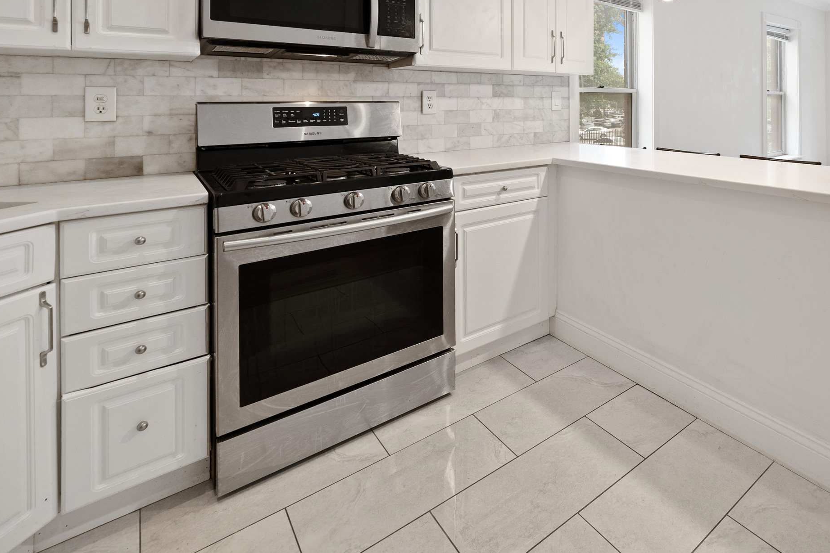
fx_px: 461
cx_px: 608
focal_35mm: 20
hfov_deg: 78.5
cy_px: 96
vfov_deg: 56.6
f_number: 8
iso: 640
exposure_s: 1/4
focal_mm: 12
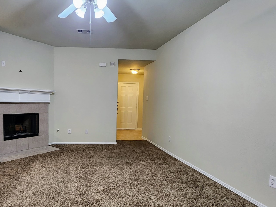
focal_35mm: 21
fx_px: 167
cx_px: 91
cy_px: 118
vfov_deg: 63.2
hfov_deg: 76.4
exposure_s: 1/60
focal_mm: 2.2
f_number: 2.2
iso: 320
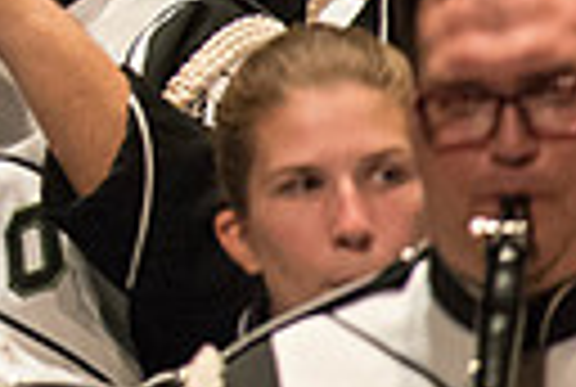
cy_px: -353
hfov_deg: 0.8
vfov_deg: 0.5
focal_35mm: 2709
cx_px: -572
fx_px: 43445
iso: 4000
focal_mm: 600
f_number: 5.6
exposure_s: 1/320
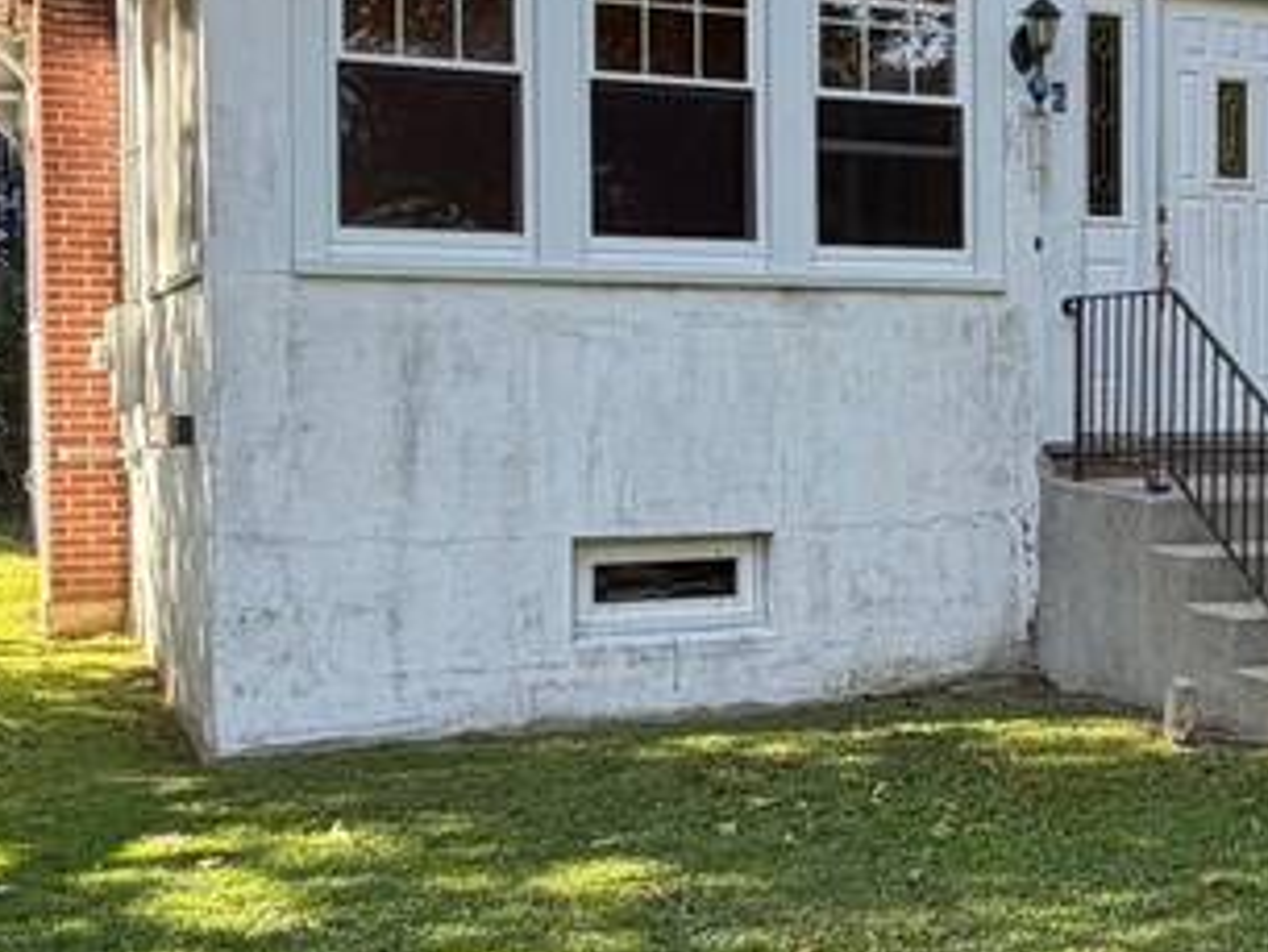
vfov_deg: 26.6
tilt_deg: -1.6
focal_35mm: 55
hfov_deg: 33.6
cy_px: 445
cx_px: 1073
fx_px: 2015
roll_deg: +1.0
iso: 64
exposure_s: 1/191
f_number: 2.2
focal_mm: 2.22
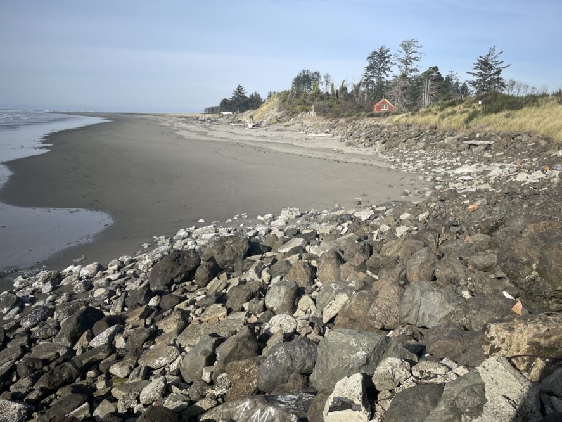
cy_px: 186
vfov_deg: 46.7
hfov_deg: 59.7
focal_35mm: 30
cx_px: 322
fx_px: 487
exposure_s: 1/4292
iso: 32
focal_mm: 4.2
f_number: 1.6
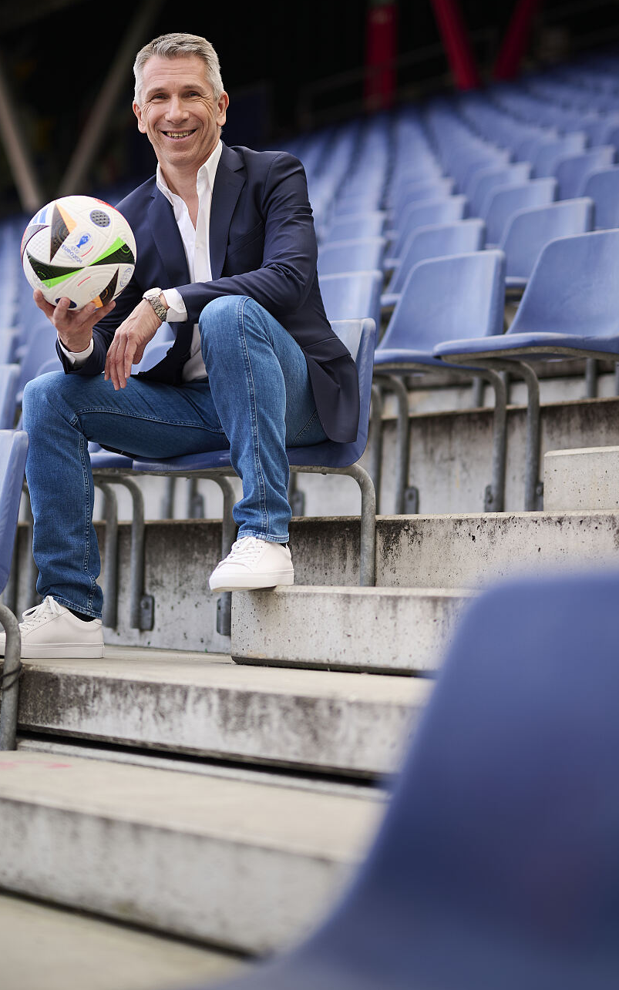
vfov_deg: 28.6
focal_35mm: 72
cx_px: 258
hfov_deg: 18.1
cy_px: 429
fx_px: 1944
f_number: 1.3
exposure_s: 1/640
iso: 64
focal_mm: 50
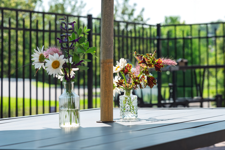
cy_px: 75
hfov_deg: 17.1
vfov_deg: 11.4
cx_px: 112
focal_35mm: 120
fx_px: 750
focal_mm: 120
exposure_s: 1/800
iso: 400
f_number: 9
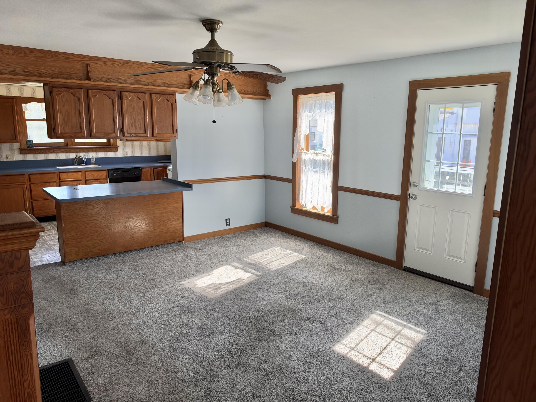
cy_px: 201
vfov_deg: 56.8
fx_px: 372
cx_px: 268
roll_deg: -0.5
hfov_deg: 71.6
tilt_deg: -7.9
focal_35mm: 24
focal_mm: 6.93
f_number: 1.8
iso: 125
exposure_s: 1/218
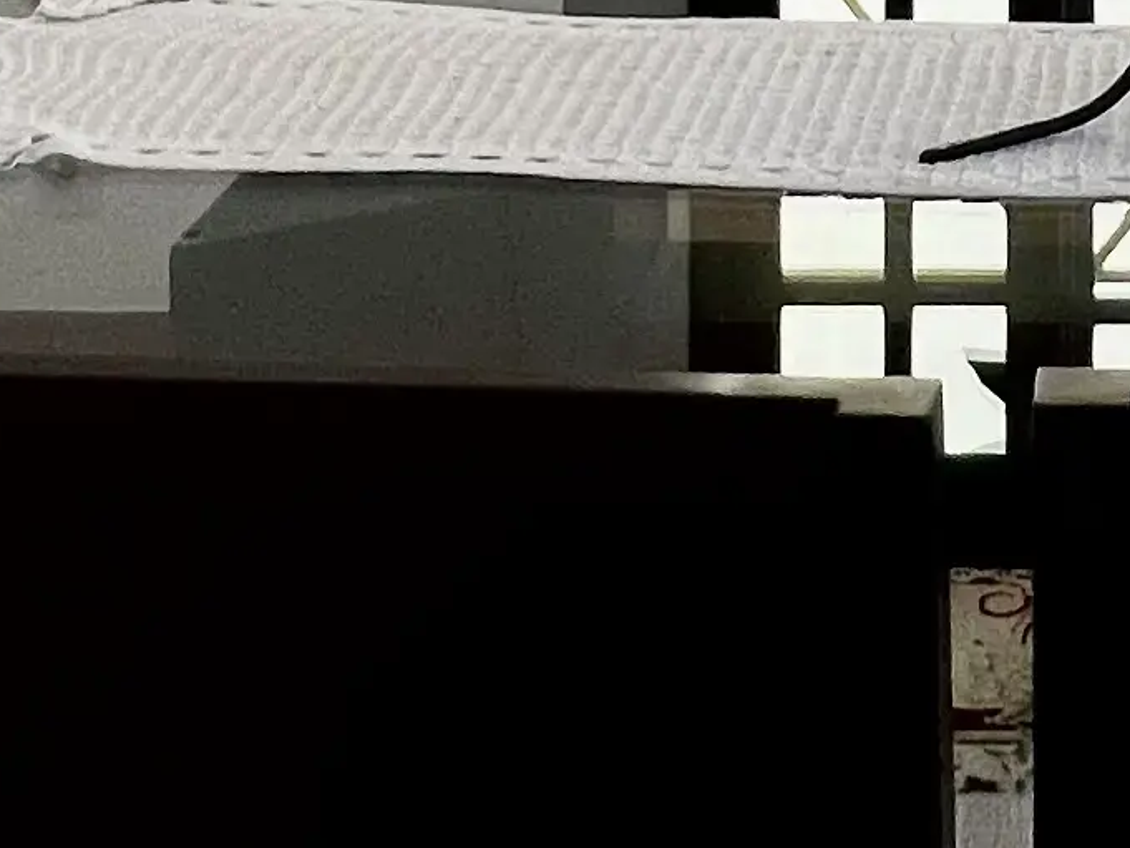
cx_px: 1196
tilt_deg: -0.2
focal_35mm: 77
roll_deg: +0.0
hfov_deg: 23.9
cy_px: -811
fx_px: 2514
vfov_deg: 15.5
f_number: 1.8
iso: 125
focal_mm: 1.57
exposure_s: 1/120
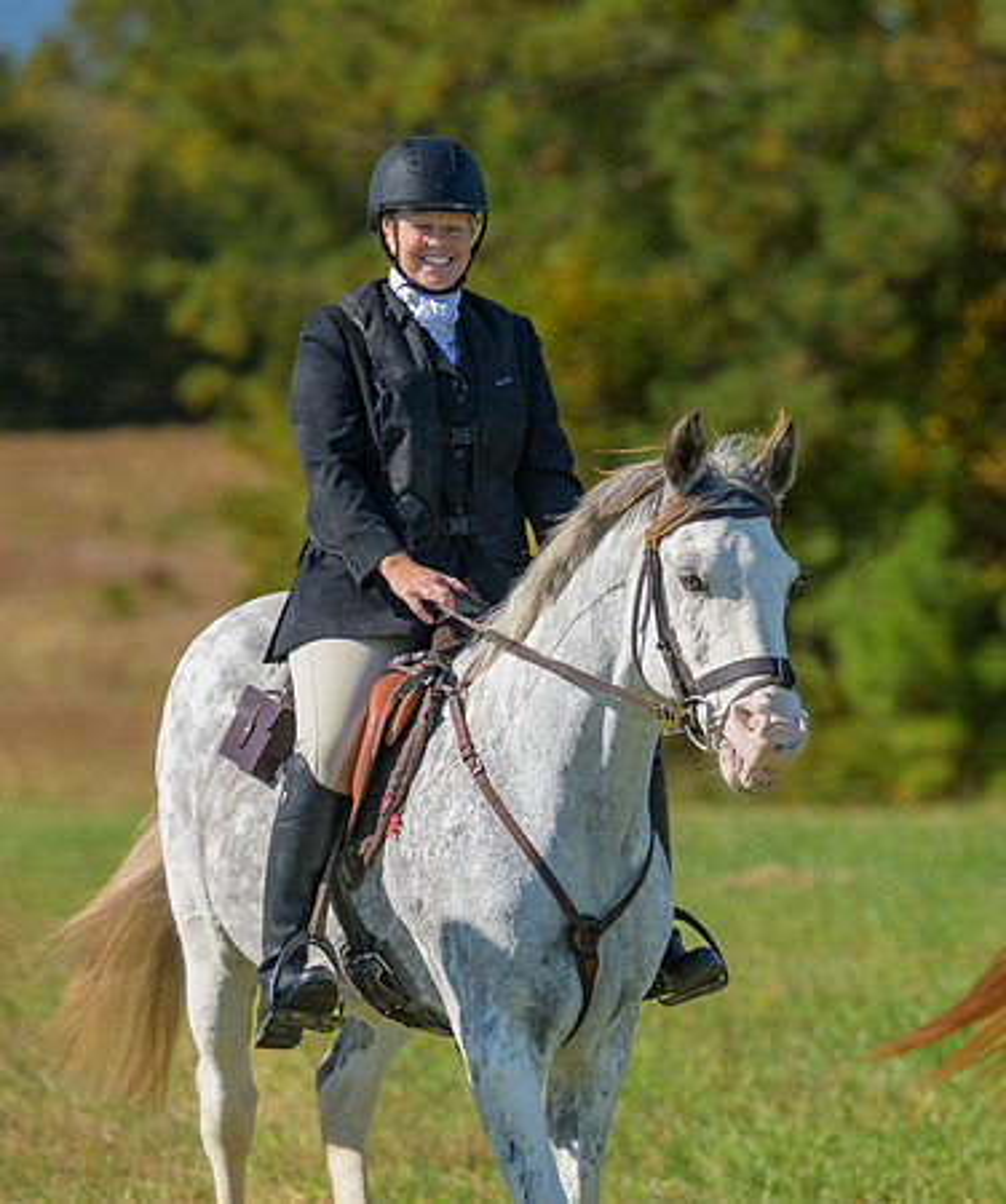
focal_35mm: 248
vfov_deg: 7.7
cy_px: 617
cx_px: 645
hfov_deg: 6.4
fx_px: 8986
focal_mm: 145
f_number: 3.2
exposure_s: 1/1250
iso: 200
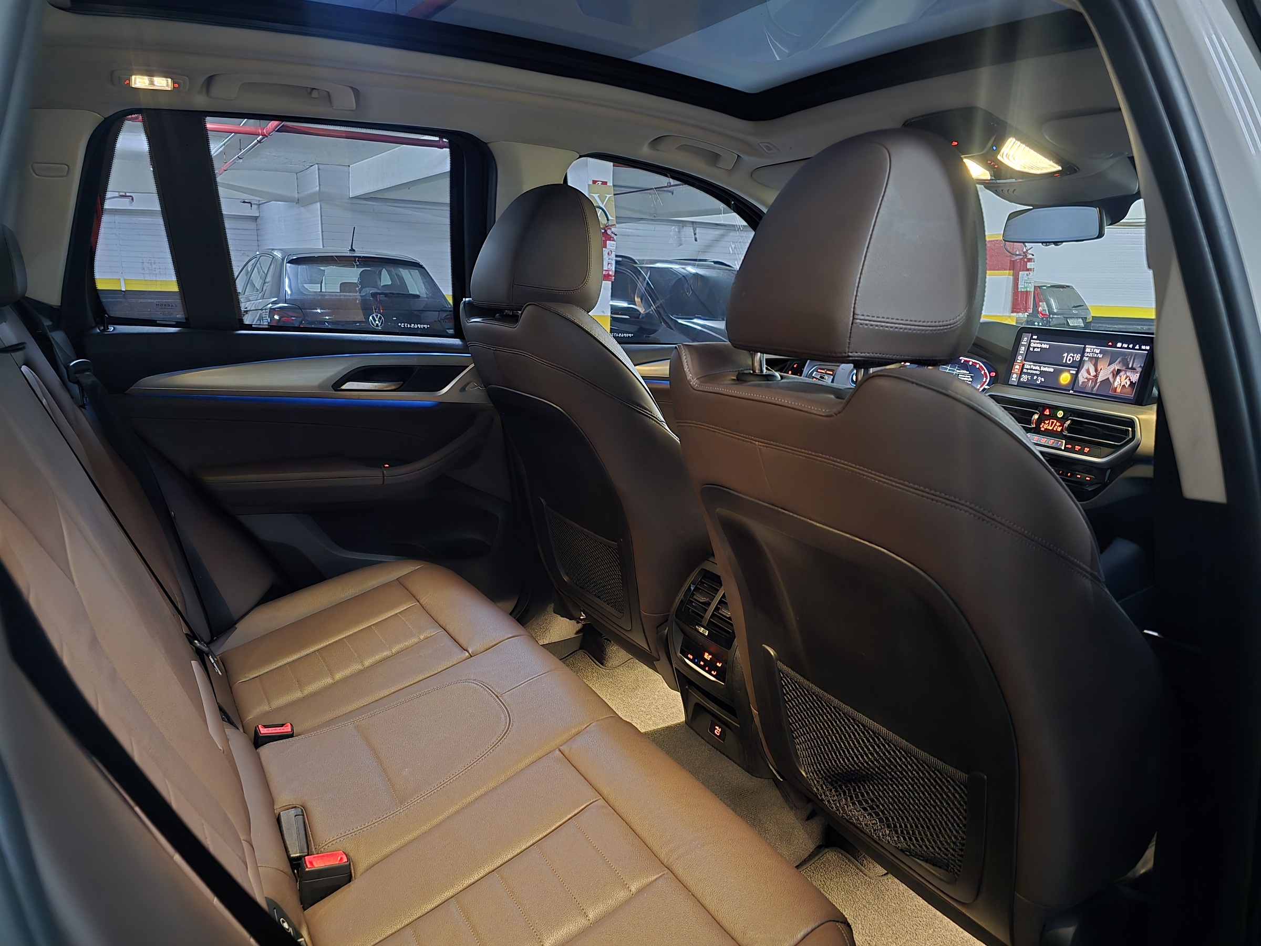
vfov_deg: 58.9
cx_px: 630
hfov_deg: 73.9
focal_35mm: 23
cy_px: 473
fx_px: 838
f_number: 1.7
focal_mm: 6.3
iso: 3200
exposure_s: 1/15
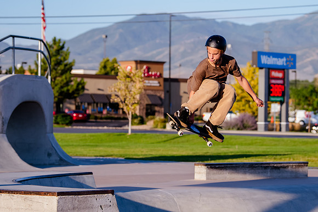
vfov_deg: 9.3
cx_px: 159
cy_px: 106
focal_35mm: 147
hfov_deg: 14.0
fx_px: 1299
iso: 800
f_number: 3.5
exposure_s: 1/2500
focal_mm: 98
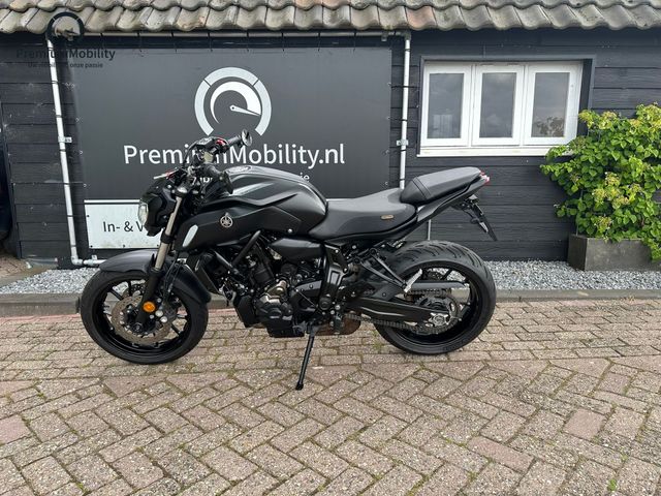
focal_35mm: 24
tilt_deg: -11.2
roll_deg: +0.2
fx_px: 458
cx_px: 330
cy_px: 248
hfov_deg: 71.6
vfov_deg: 56.8
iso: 80
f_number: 1.78
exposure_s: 1/729
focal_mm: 6.86
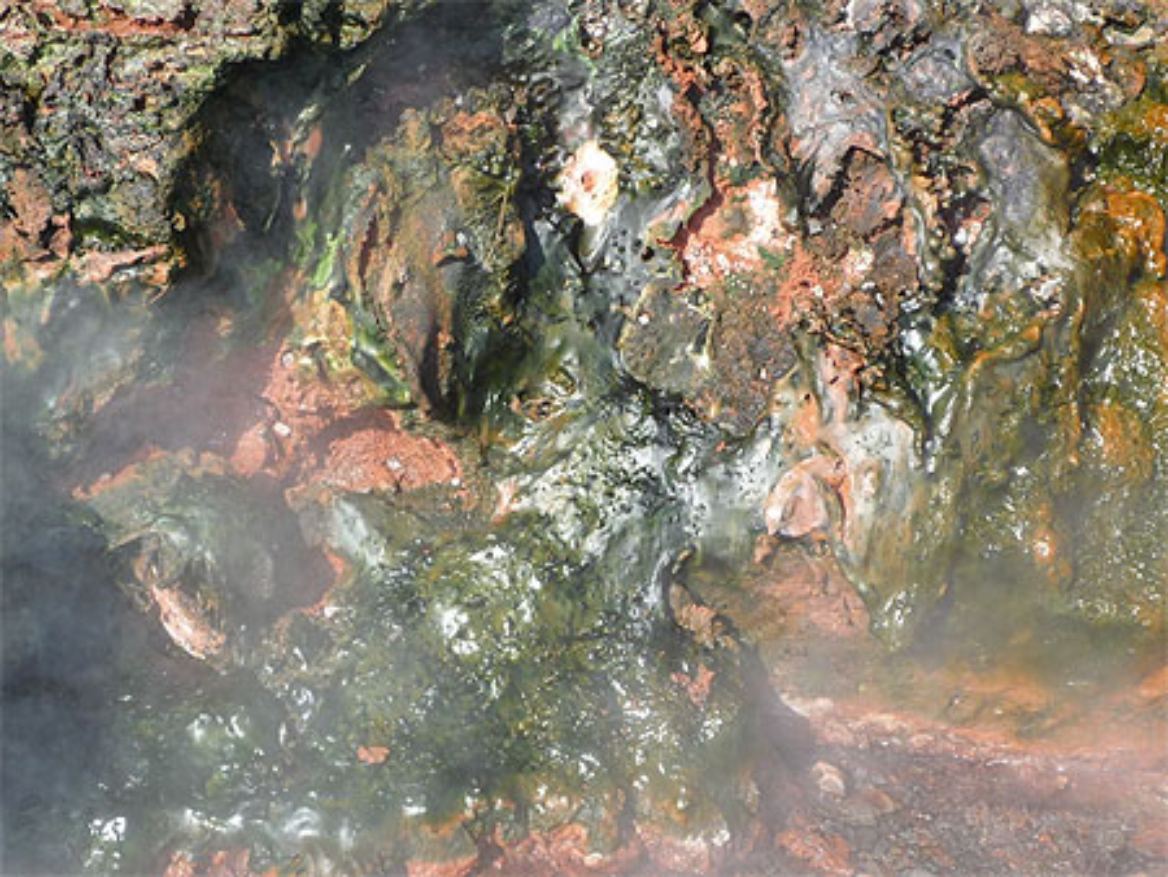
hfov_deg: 25.6
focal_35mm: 76
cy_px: 438
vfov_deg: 19.4
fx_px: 2566
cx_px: 584
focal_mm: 11.3
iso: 100
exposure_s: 1/250
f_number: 4.9
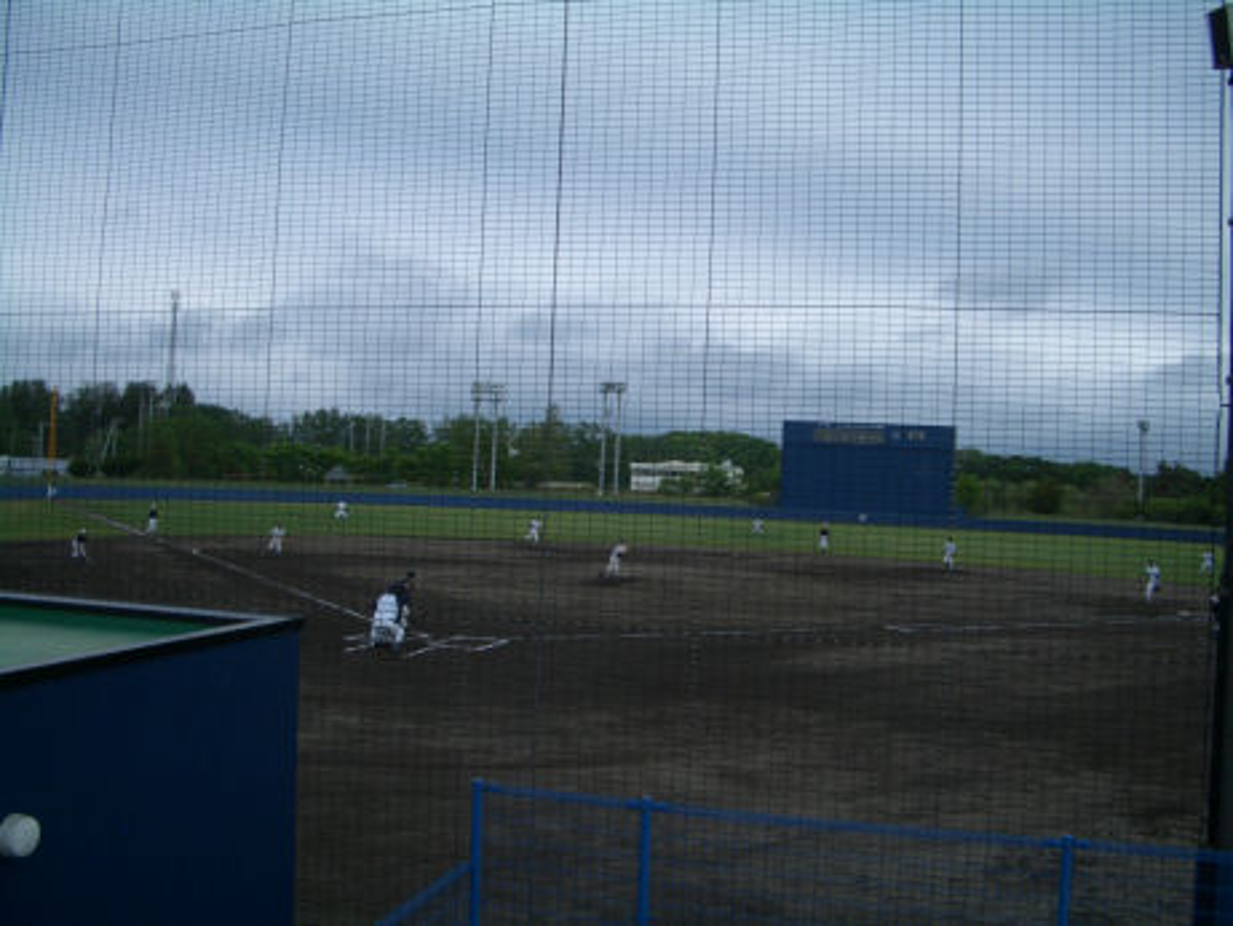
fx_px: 1247
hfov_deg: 52.6
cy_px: 463
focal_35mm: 35
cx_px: 616
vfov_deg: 40.7
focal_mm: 5.8
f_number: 4.3
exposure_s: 1/500
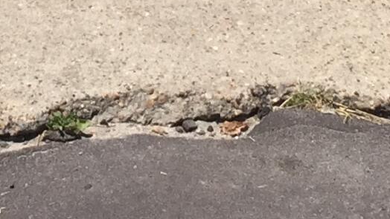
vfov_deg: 6.0
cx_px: 9
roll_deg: -0.6
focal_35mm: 181
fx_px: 1872
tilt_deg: -7.3
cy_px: -514
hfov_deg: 11.8
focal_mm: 4.15
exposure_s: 1/3049
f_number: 2.2
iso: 32
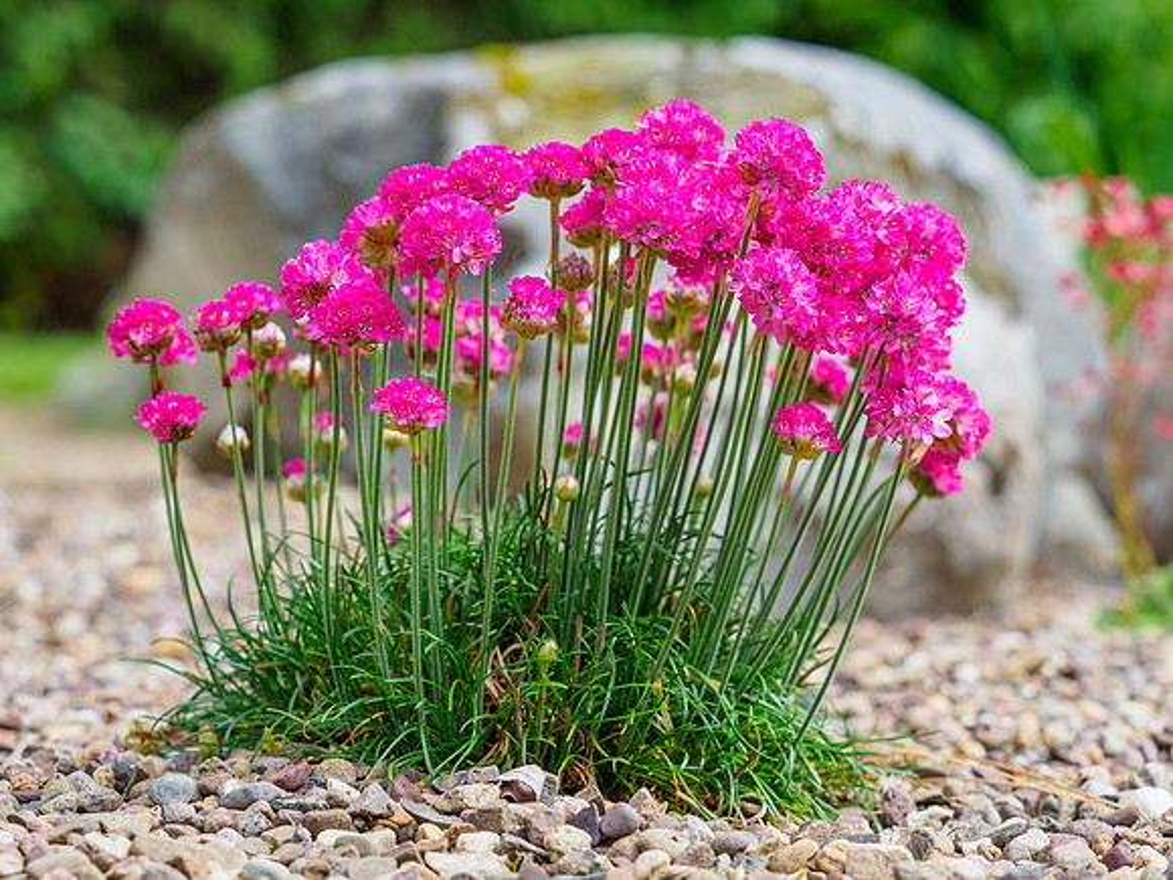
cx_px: 586
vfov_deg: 13.0
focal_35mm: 114
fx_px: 3863
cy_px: 440
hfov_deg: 17.3
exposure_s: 1/640
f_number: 4
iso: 200
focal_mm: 57
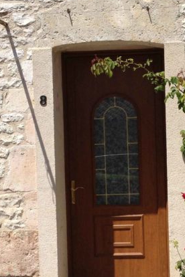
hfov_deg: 15.2
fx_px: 694
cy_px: 183
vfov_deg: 22.5
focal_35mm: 90
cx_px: 121
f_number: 2.4
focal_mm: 4.28
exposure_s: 1/2404
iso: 50
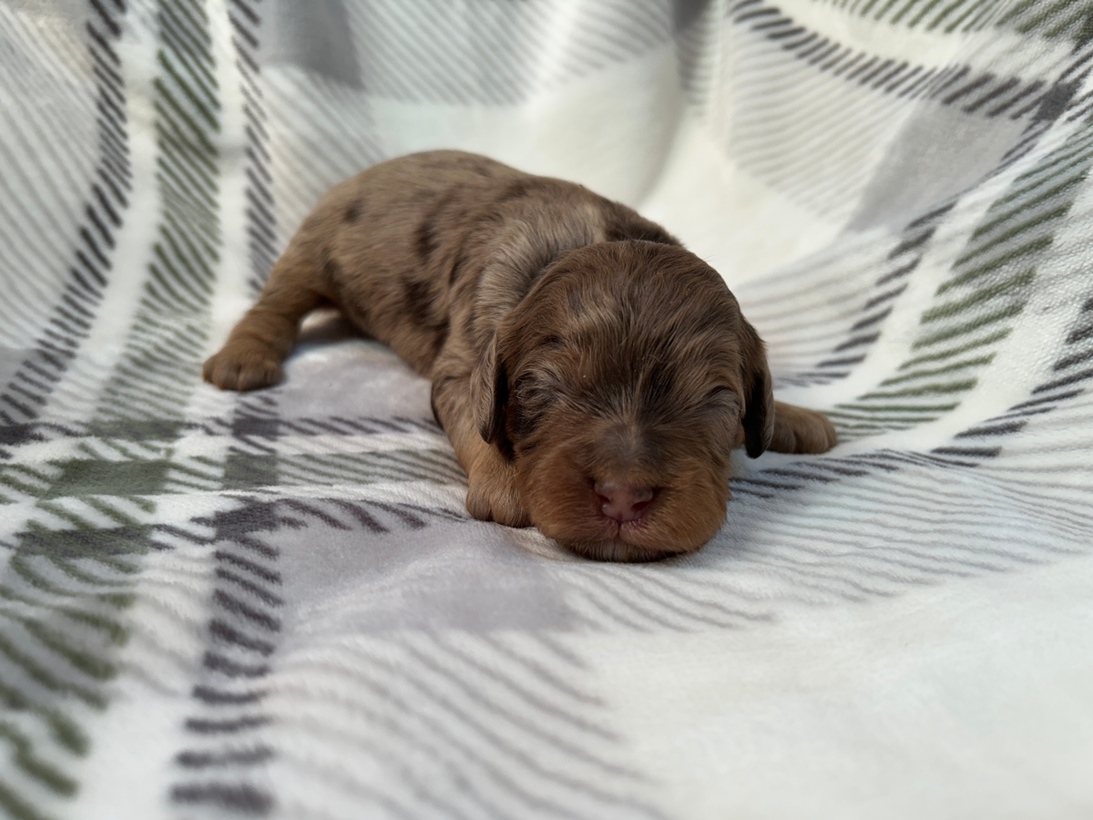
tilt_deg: -20.0
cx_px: 546
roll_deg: -4.1
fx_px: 821
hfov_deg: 67.3
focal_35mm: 26
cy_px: 410
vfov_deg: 53.1
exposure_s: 1/120
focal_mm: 5.7
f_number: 1.5
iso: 50
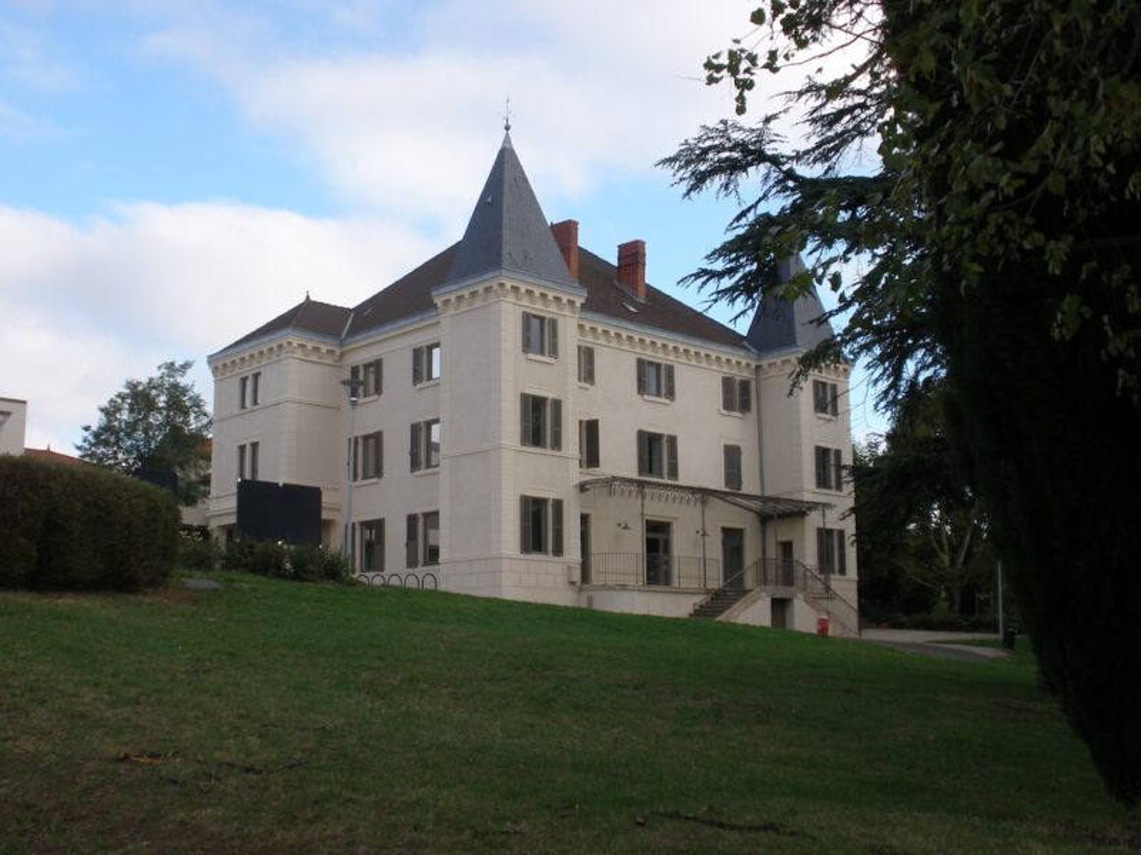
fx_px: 1450
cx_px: 570
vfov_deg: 32.9
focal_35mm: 44
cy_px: 428
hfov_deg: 42.9
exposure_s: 1/200
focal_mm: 7.7
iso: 64
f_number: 4
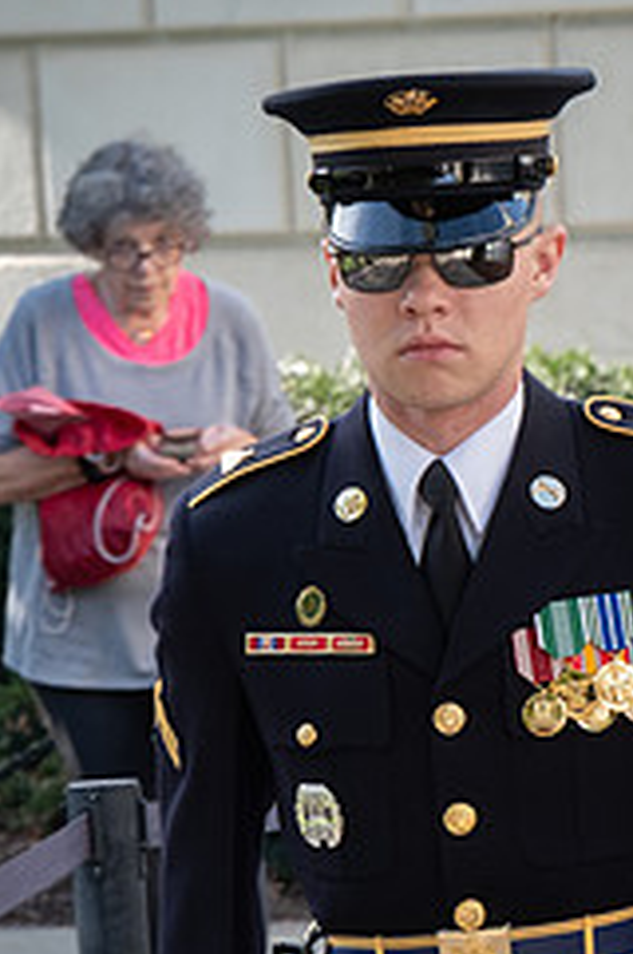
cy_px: 744
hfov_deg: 2.4
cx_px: 423
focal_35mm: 561
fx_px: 14838
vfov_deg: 3.7
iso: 640
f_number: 16
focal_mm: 200
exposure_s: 1/40
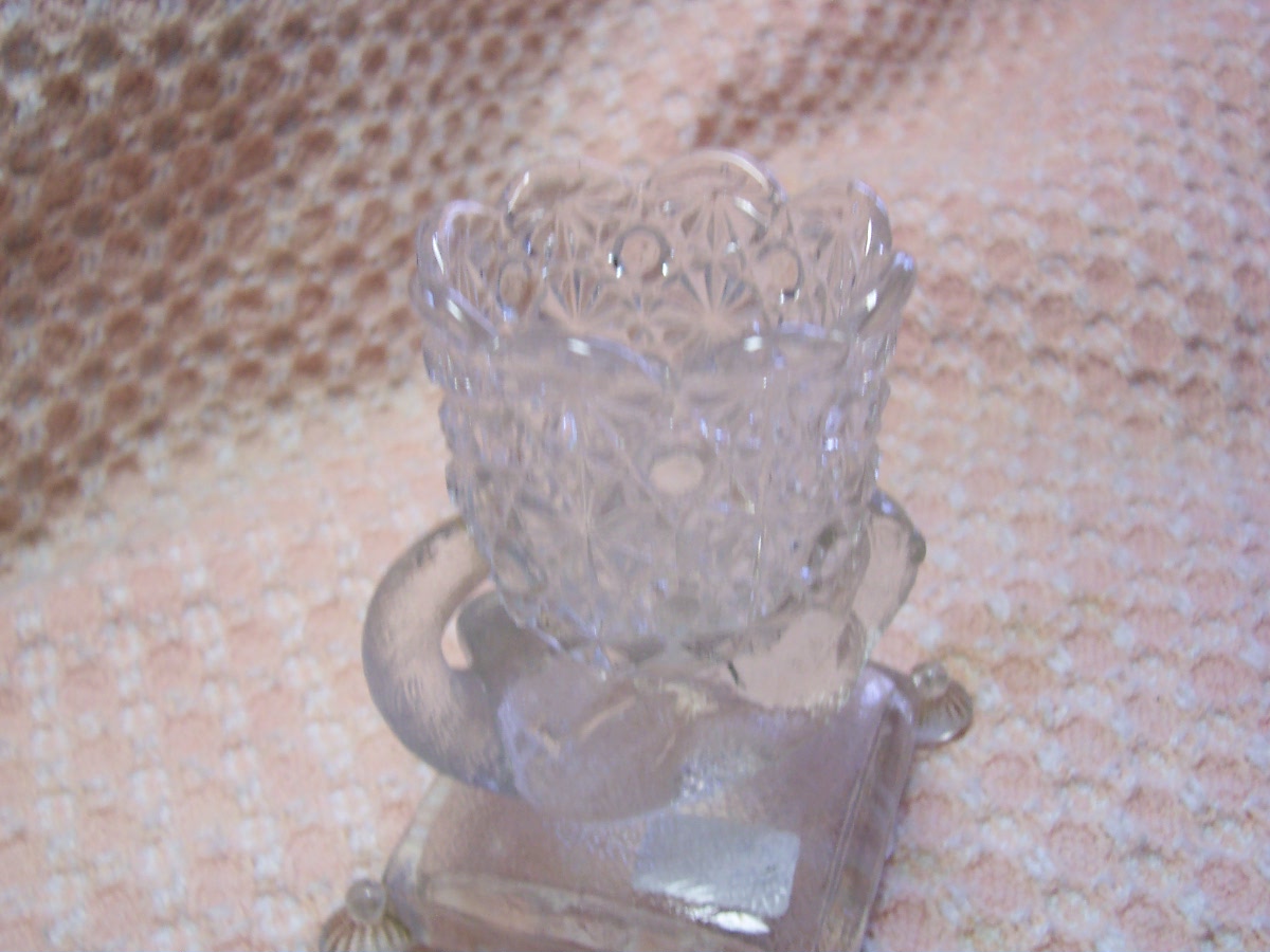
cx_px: 635
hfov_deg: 50.1
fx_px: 1357
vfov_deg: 38.7
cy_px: 476
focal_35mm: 37
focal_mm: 5.6
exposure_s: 1/30
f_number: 2.8
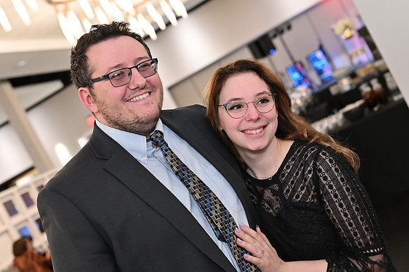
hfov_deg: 39.6
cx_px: 204
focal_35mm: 50
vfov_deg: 27.0
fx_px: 568
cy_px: 136
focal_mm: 50
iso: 3200
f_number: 4
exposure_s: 1/100
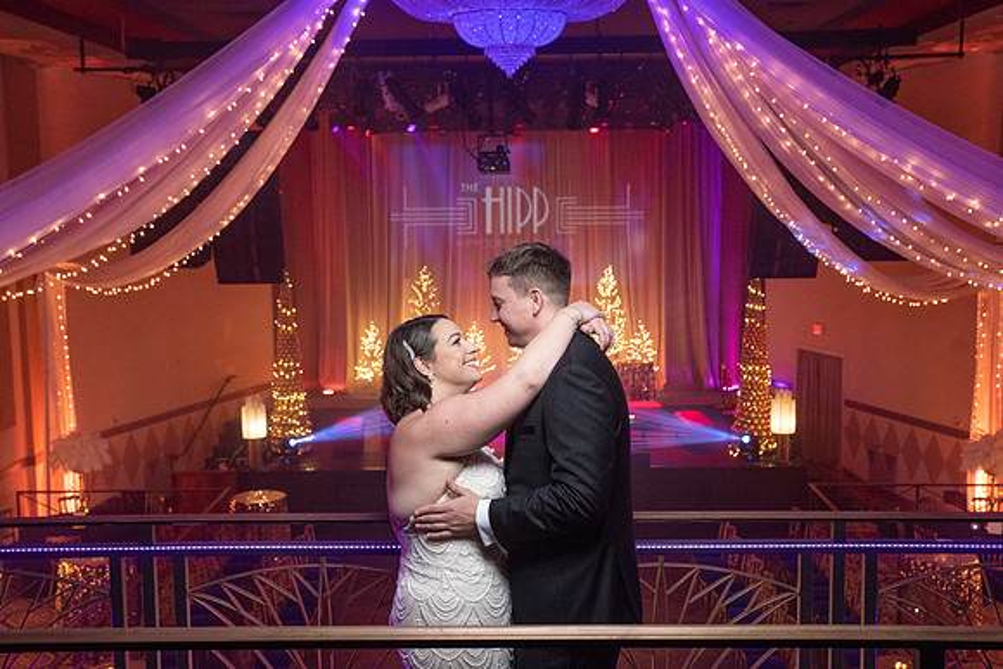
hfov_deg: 45.0
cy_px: 353
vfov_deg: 30.9
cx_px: 495
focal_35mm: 43
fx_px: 1211
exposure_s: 1/100
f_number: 5.6
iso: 4000
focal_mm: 40
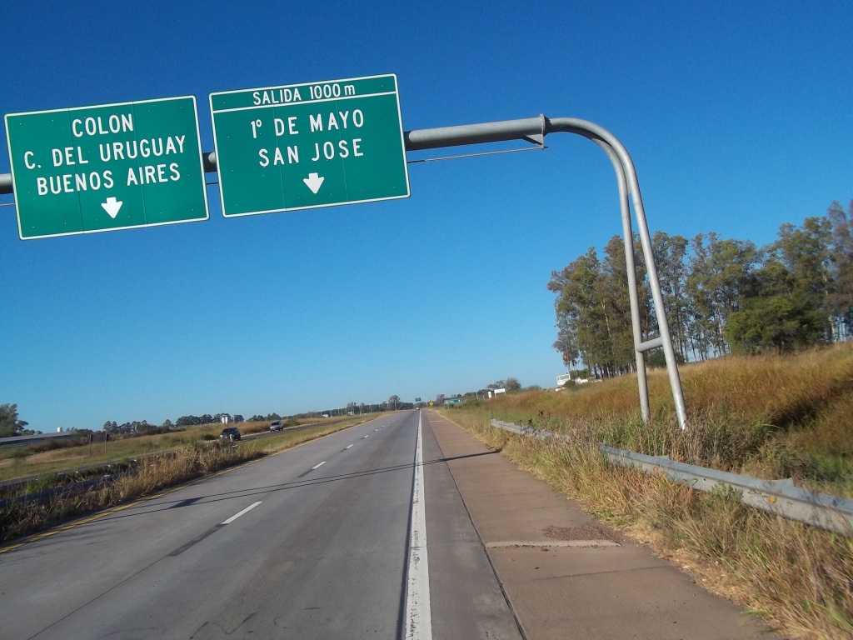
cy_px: 320
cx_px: 426
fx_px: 789
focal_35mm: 32
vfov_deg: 44.2
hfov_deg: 56.8
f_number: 5.5
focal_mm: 5.7
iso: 80
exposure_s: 1/640
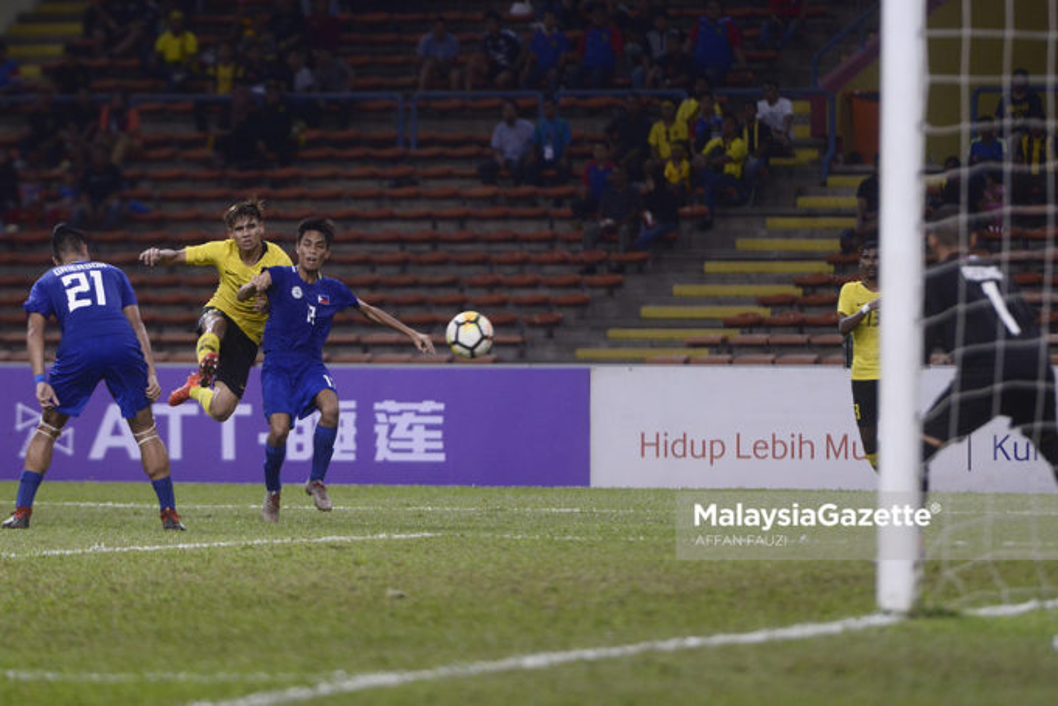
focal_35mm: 200
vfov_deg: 6.9
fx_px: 5877
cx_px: 529
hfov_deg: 10.3
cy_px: 353
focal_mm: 200
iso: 1600
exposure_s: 1/1000
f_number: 2.8
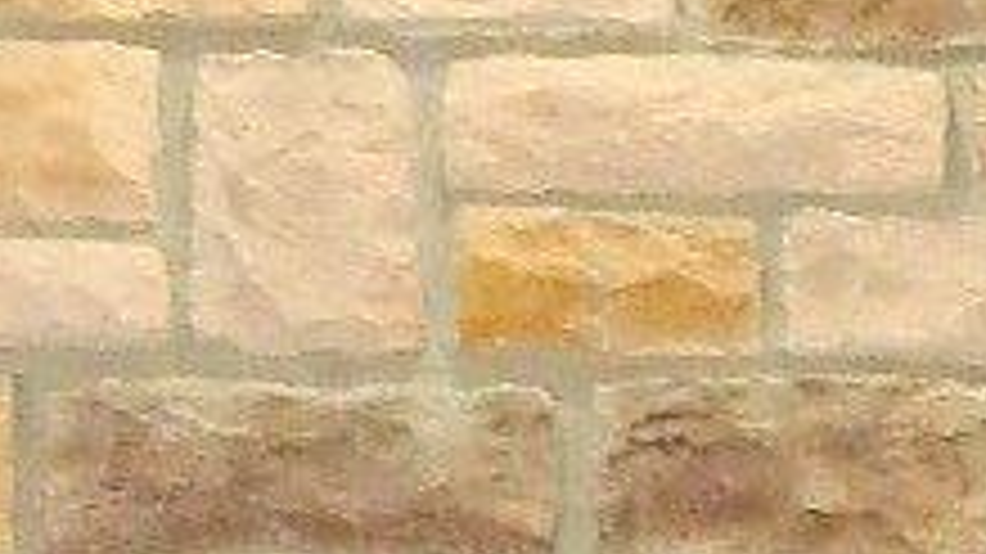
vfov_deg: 5.6
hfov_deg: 10.2
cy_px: 1216
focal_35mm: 209
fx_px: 5462
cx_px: 1139
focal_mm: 7.3
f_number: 3.5
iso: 360
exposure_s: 1/40
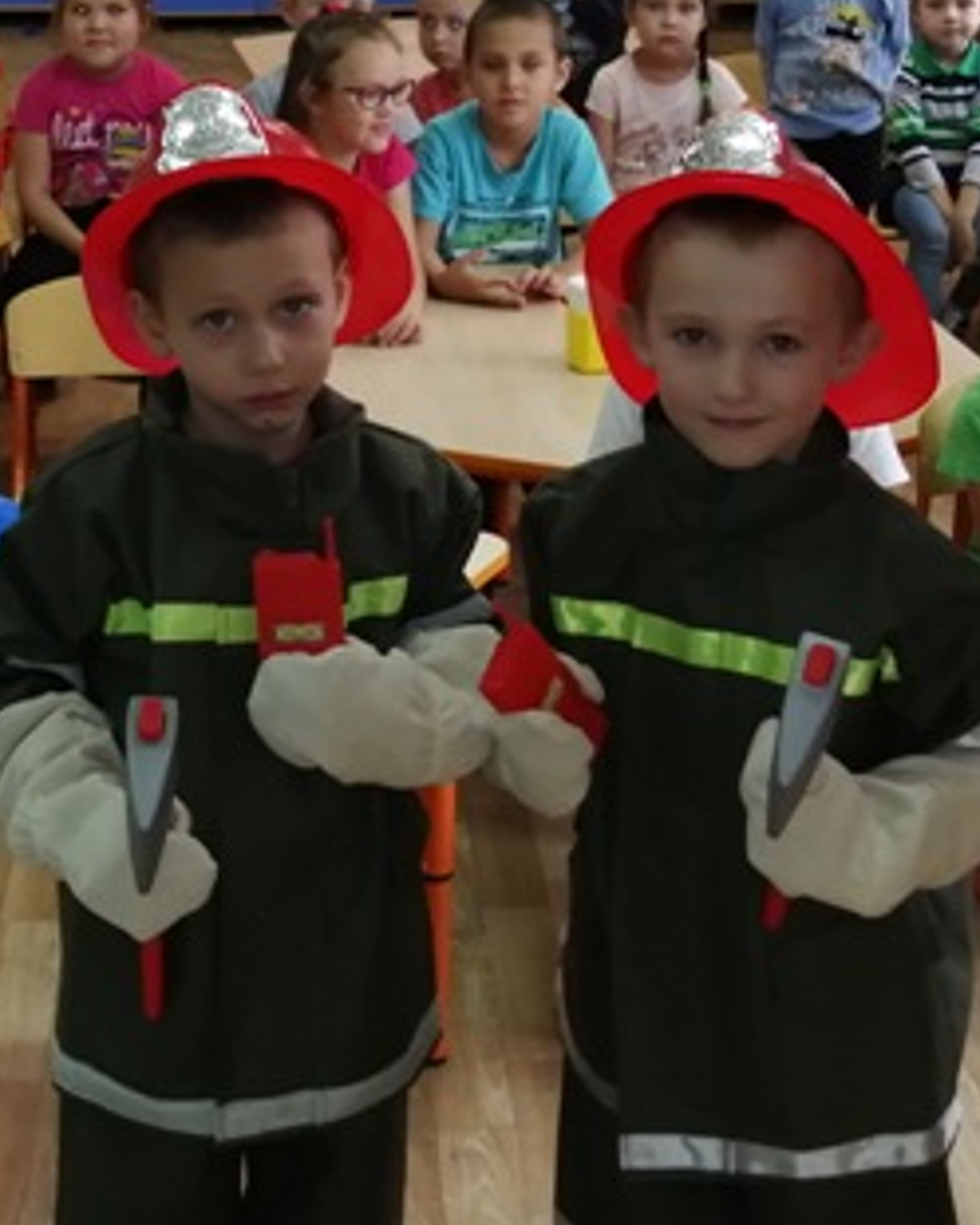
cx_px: 296
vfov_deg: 27.4
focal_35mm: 68
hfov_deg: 22.4
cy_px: 265
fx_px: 2465
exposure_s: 1/33.3
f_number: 1.8
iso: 250
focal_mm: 3.88
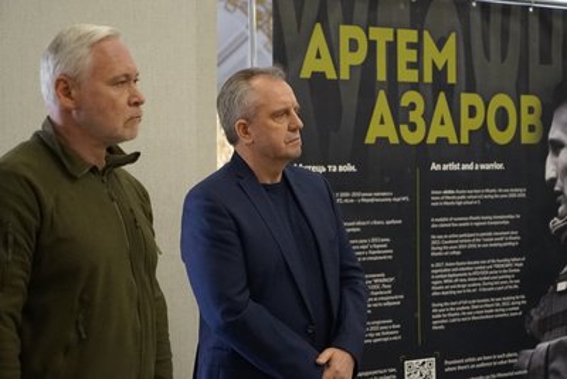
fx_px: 977
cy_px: 190
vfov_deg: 21.9
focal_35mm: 62
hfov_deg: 32.4
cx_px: 284
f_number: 4
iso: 10000
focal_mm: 62
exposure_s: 1/160
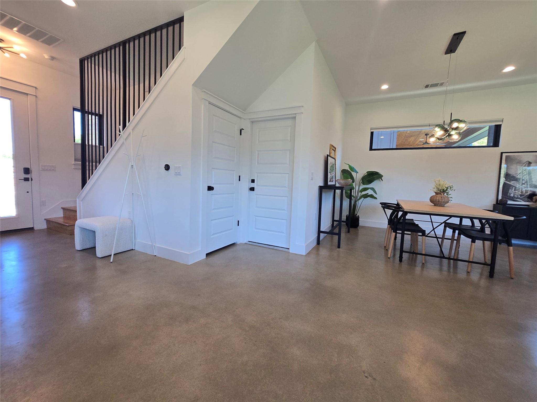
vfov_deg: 89.9
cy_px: 201
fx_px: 202
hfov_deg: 106.2
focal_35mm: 13
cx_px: 268
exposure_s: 1/120
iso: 80
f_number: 2.2
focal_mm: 2.2
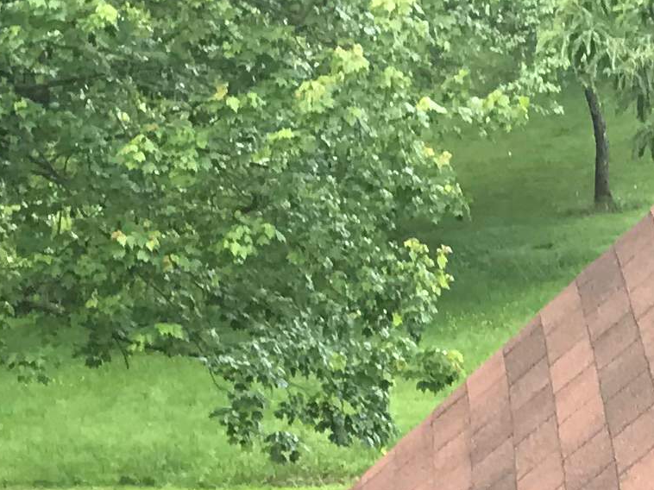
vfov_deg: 9.2
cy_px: 1066
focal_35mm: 149
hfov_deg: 12.7
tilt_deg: -26.0
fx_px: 2814
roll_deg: +0.3
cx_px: 927
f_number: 1.8
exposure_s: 1/212
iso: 20
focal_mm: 3.99
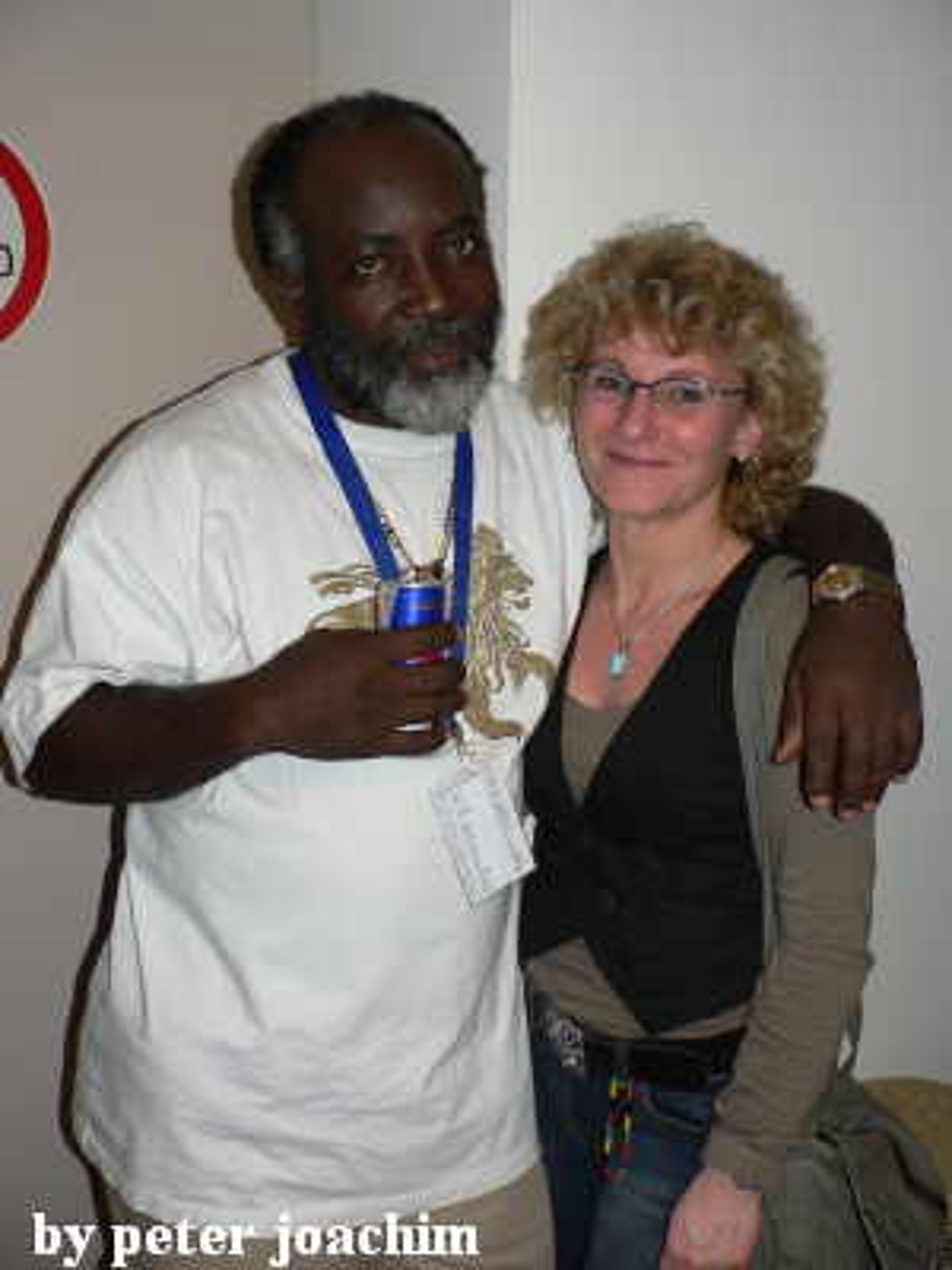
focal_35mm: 35
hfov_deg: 40.7
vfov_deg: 52.6
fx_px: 1283
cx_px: 476
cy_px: 635
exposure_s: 1/60
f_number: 2.8
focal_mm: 6
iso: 100
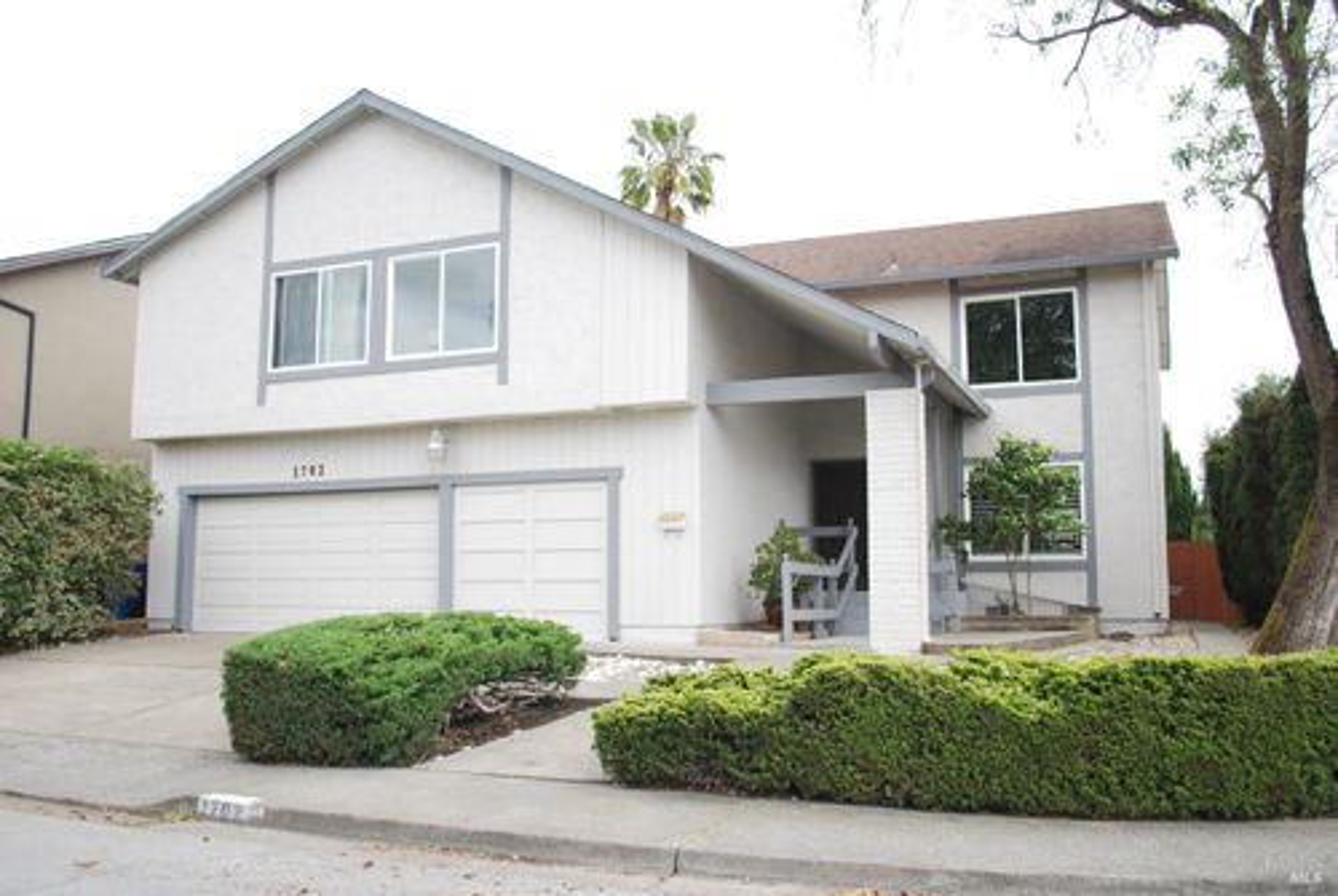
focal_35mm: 33
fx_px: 1228
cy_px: 448
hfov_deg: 57.2
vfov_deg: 40.1
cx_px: 669
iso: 100
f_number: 7.1
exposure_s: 1/200
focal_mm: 22
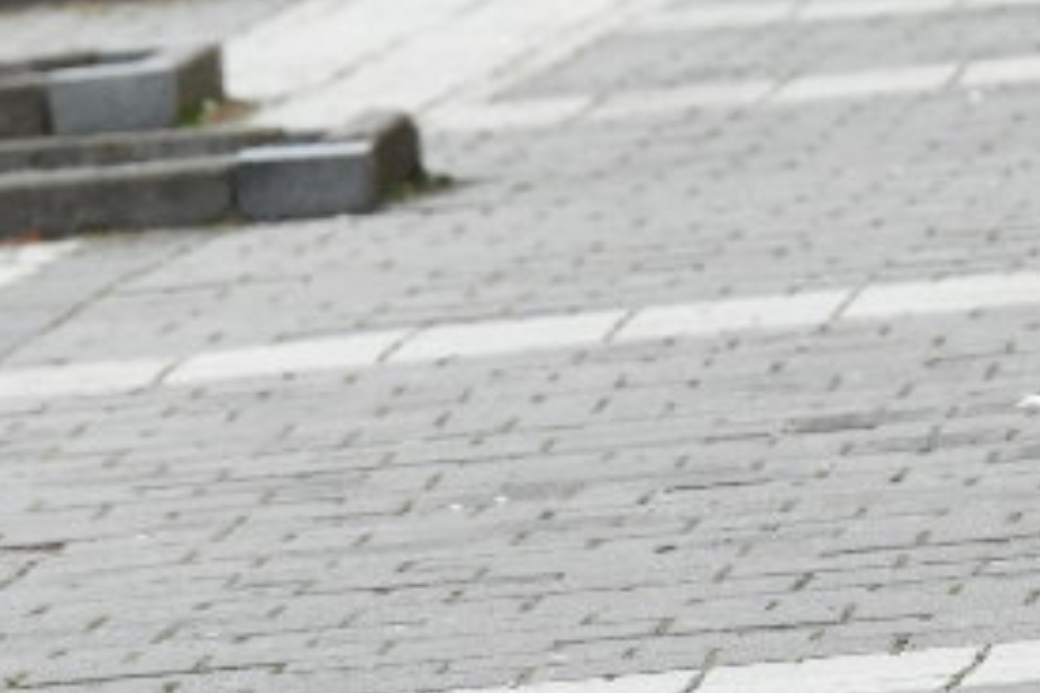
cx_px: 2129
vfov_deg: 1.2
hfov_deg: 1.8
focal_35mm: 1175
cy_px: -859
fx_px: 33942
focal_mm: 200
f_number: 5.6
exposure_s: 1/1600
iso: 1600
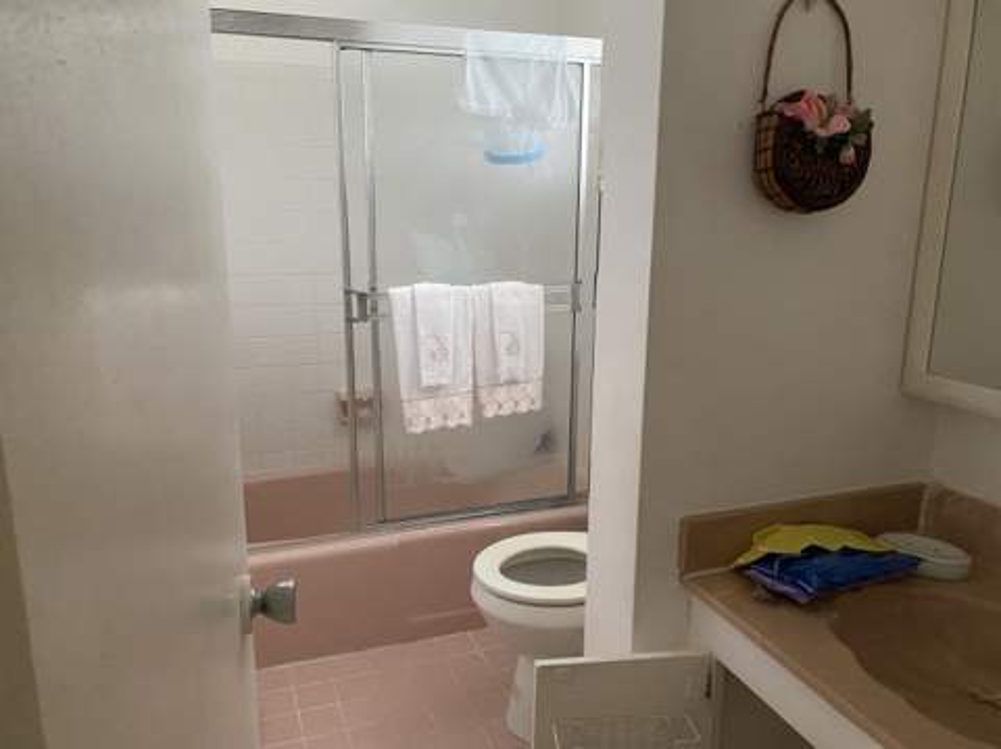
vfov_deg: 53.0
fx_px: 751
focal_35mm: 26
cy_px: 374
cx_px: 500
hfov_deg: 67.4
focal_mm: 4.25
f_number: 1.8
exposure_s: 1/60
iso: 500
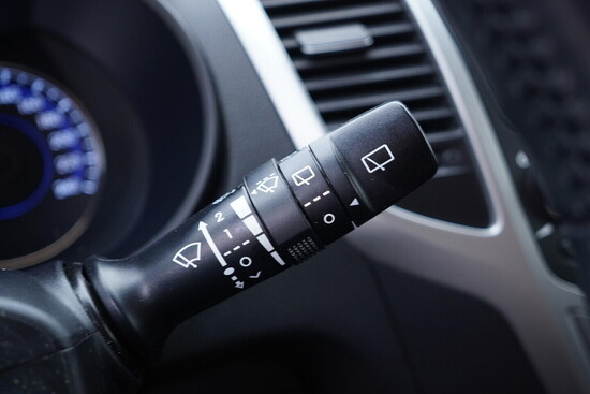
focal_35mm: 36
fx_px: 590
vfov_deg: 36.9
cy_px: 197
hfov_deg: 53.1
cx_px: 295
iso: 320
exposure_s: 1/40
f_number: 2.8
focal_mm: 24
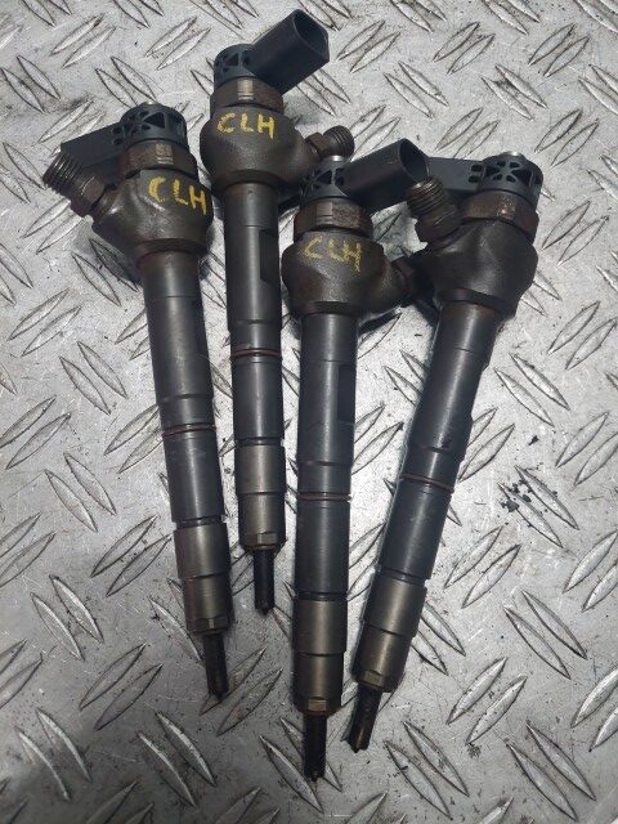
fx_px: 595
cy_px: 412
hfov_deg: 54.9
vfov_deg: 69.4
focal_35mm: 25
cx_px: 309
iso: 100
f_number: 1.8
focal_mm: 5.23
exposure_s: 1/100
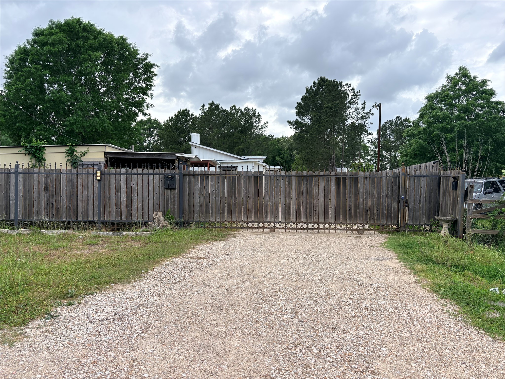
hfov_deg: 67.3
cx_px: 252
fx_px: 379
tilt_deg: -1.5
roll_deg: +0.0
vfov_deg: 53.1
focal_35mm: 26
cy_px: 190
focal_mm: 5.96
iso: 50
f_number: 1.6
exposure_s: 1/2012
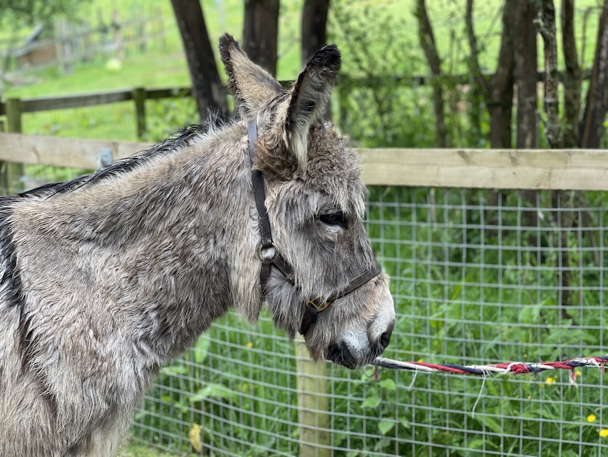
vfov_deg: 22.9
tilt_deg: -9.3
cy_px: 228
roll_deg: +2.2
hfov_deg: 30.3
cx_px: 304
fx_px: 1124
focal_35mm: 64
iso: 80
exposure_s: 1/121
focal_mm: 7.5
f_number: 2.2
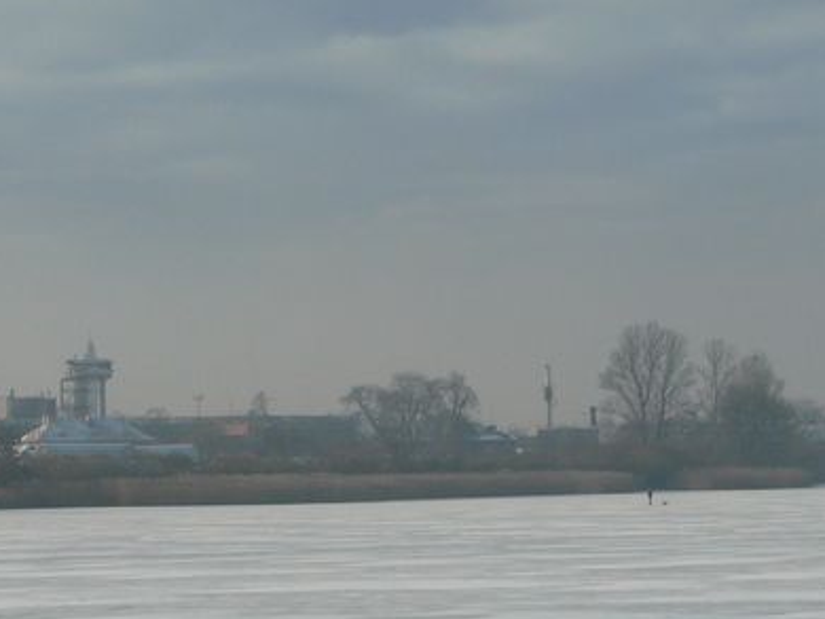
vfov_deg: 7.3
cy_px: 277
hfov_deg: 9.7
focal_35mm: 203
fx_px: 4841
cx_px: 125
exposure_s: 1/400
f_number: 7.1
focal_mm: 16.2
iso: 100
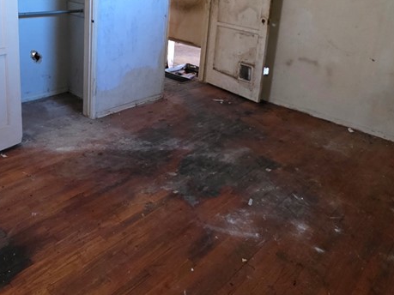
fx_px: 330
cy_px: 49
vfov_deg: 45.2
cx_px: 139
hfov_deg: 60.5
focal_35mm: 29
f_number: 1.9
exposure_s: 1/40
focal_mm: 2.2
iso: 800
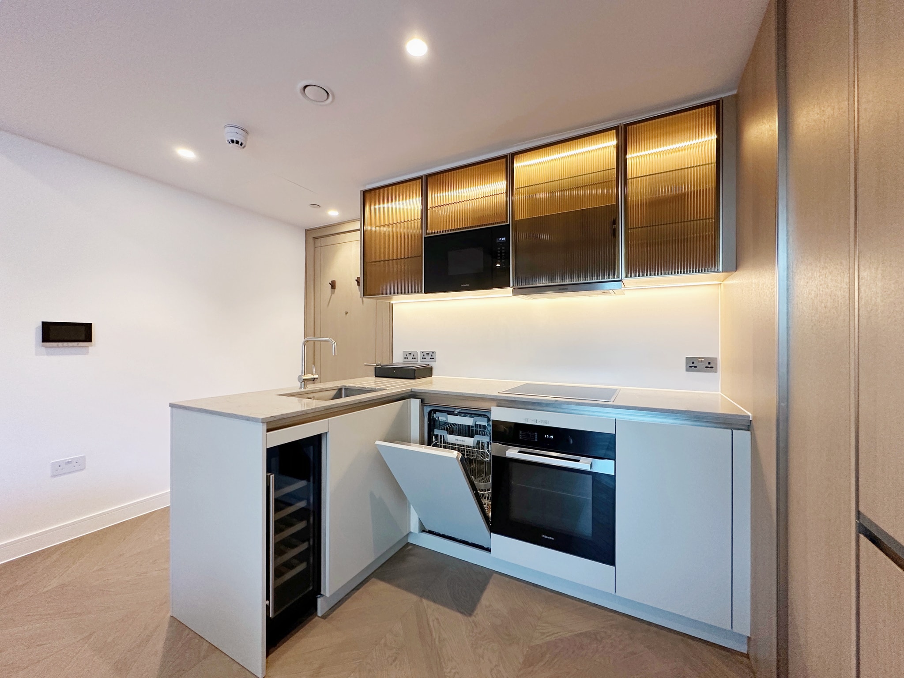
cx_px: 452
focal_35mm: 14
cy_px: 339
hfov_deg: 102.1
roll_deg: +0.4
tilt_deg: +1.1
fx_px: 366
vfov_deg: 85.7
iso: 250
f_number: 2.2
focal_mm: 2.22
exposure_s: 1/100
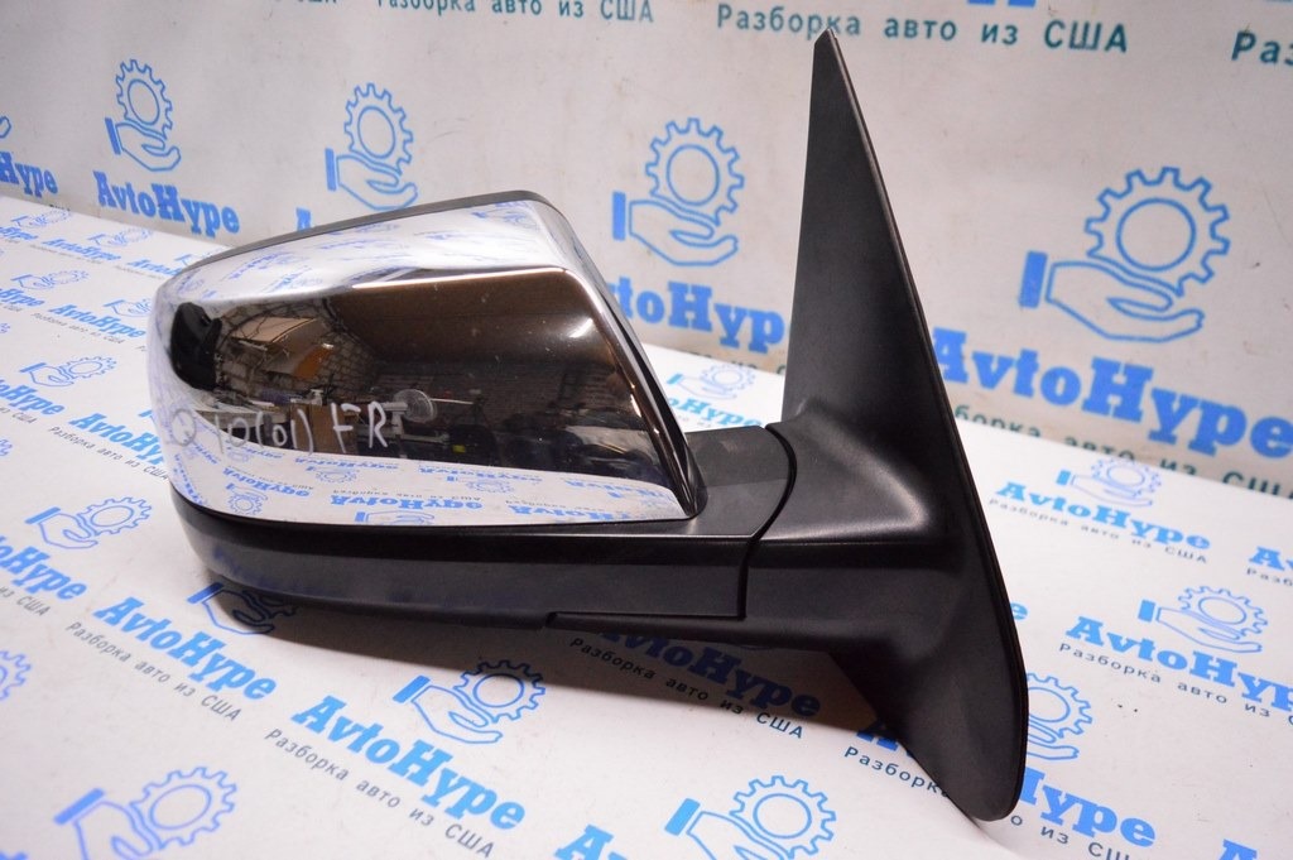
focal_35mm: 27
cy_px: 430
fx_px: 969
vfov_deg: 47.9
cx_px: 646
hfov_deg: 67.4
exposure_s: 1/400
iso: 3200
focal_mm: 18
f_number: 3.5
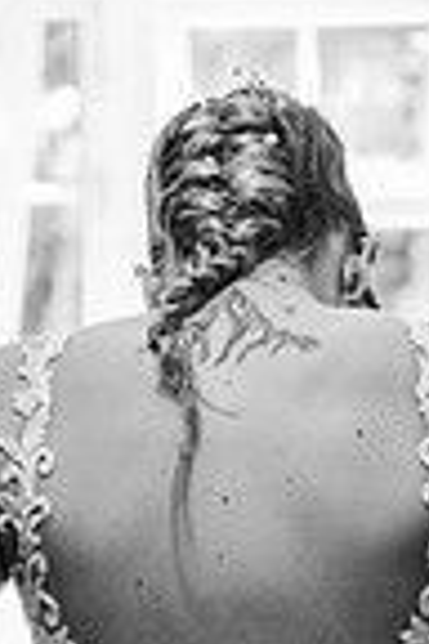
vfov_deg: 17.9
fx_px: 1948
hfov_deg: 12.6
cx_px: 199
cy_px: 760
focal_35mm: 109
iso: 360
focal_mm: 35
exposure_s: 1/200
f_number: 1.8
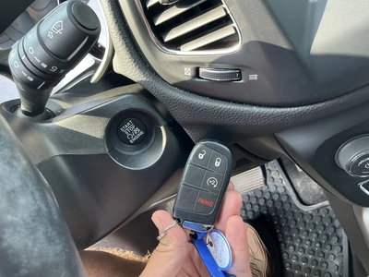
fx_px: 298
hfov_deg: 63.4
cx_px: 184
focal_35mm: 28
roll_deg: +44.7
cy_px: 138
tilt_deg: -32.6
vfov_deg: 49.7
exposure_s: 1/114
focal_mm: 3
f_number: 1.8
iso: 64
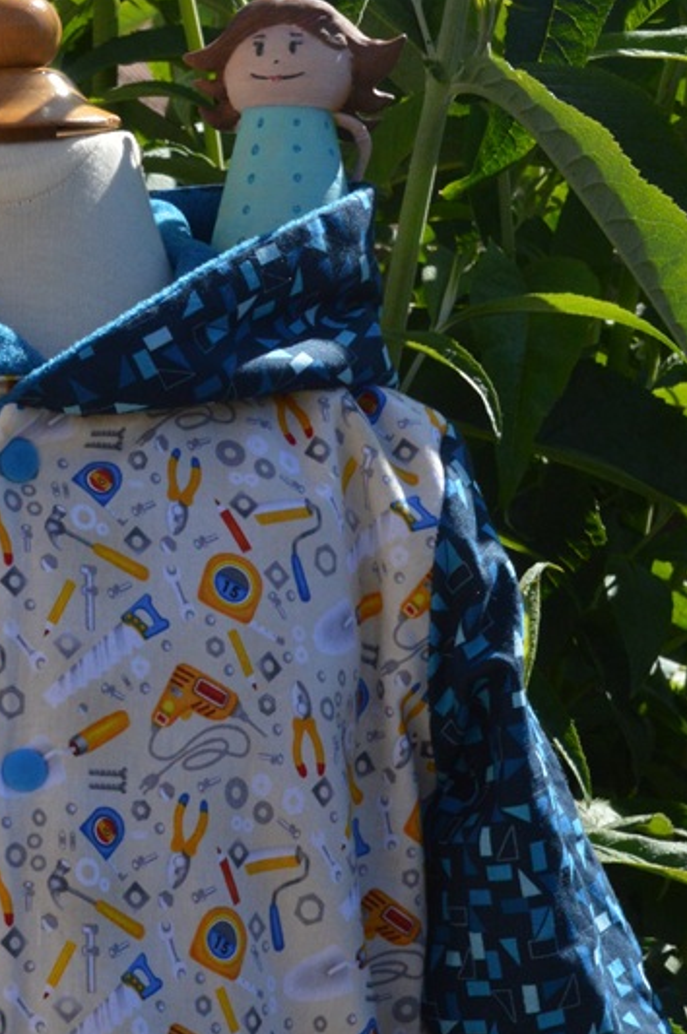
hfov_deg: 12.5
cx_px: 1
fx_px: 3099
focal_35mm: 108
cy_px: 743
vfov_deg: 18.9
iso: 800
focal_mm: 32
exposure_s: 1/640
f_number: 13
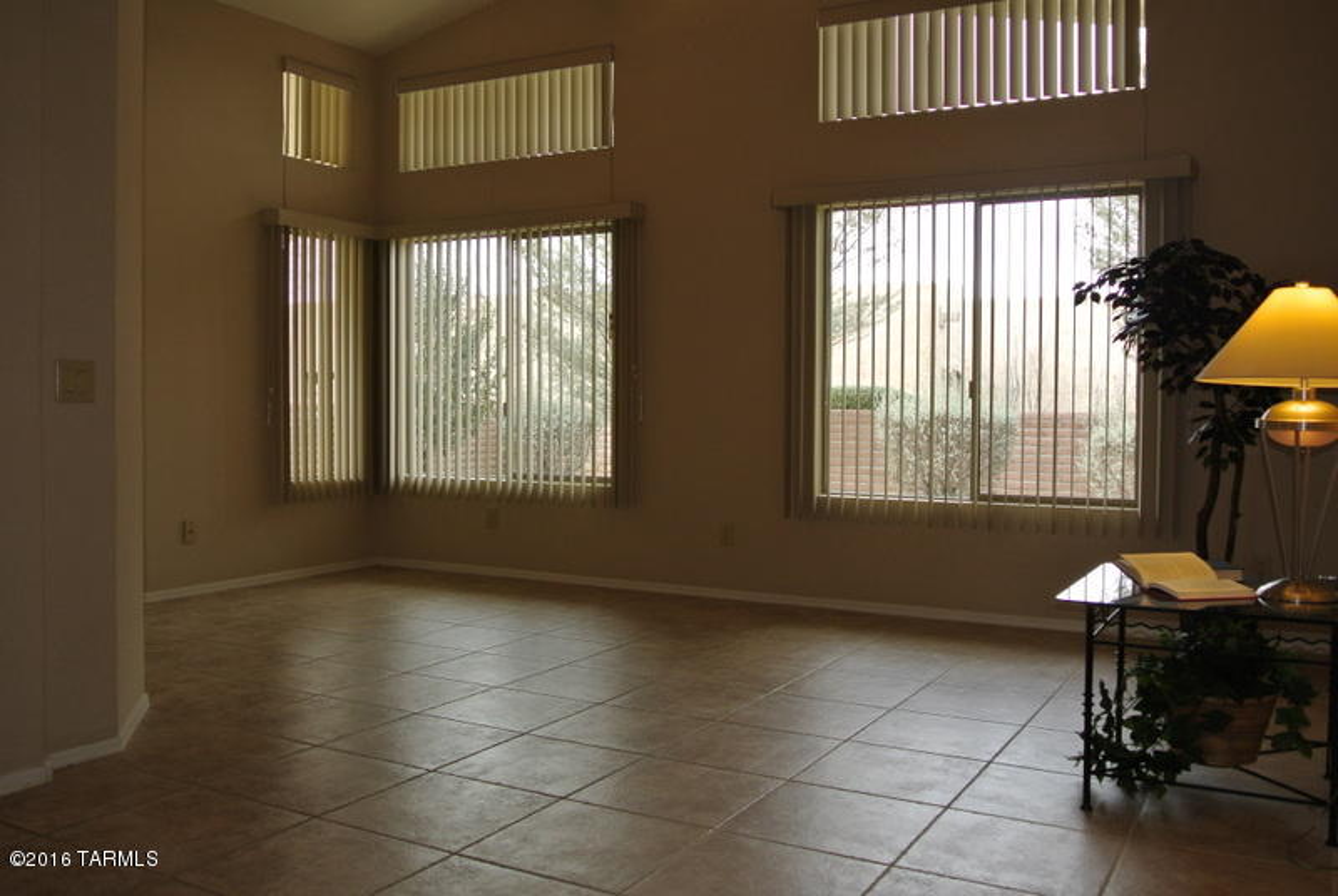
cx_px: 669
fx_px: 1154
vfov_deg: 42.5
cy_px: 448
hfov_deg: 60.2
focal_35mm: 31
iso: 100
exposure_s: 1/60
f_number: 4.5
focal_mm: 11.8
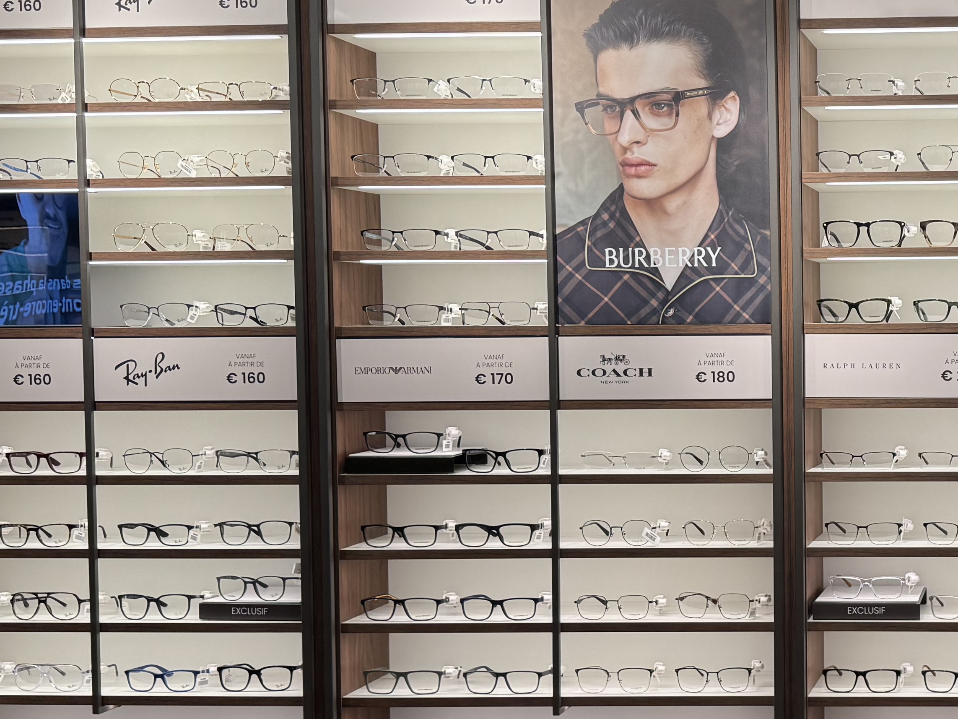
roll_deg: +0.7
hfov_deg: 30.0
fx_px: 1661
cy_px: 386
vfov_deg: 24.4
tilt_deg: -1.8
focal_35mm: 60
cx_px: 960
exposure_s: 1/225
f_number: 1.78
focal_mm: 6.76
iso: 64
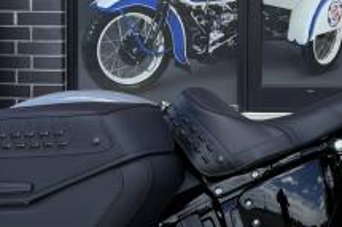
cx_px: 391
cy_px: 43
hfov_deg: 20.7
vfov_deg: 14.6
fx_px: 883
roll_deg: -0.8
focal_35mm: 93
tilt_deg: -3.7
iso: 80
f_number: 1.78
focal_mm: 6.76
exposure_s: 1/1337
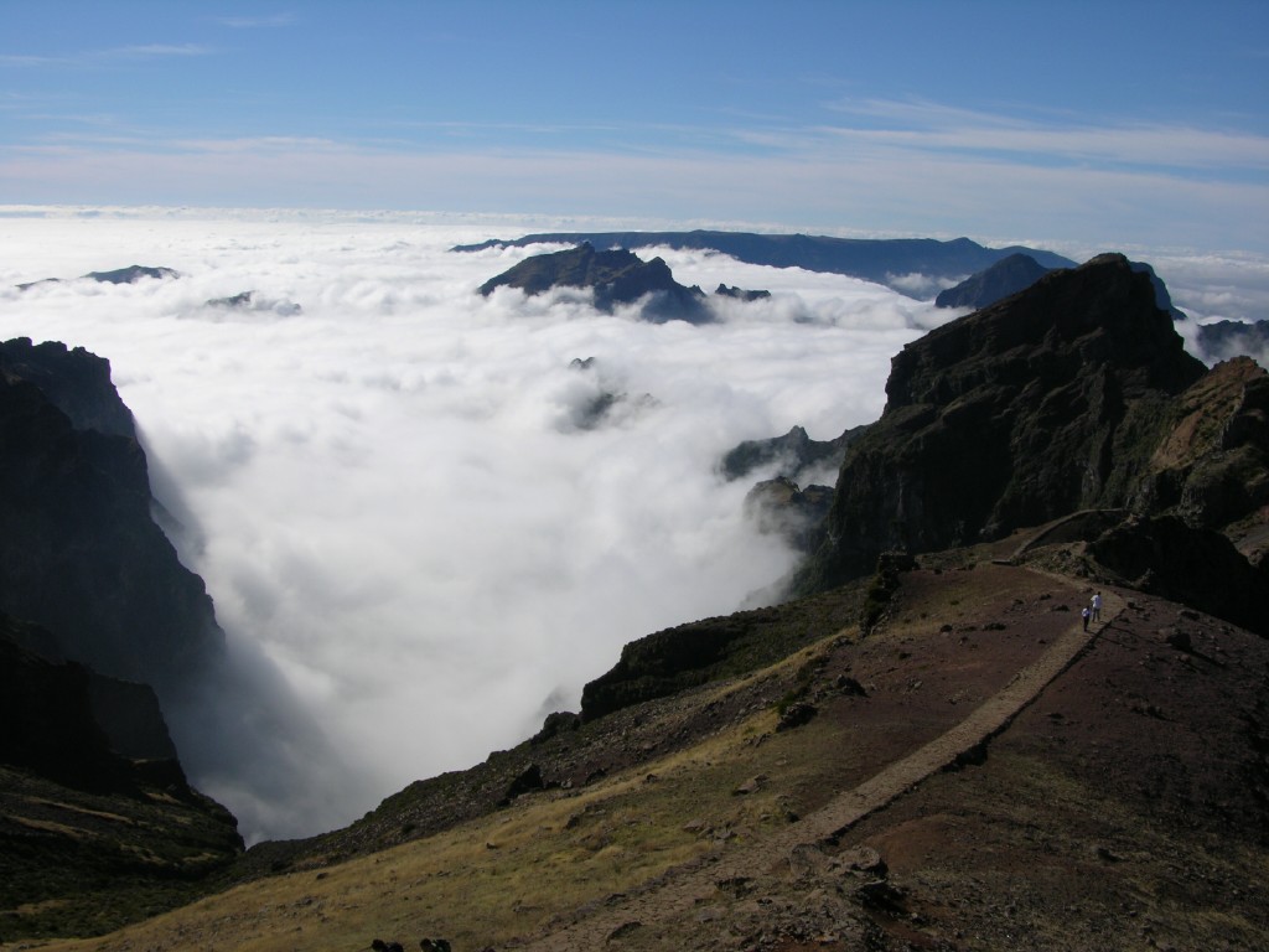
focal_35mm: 35
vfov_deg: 40.7
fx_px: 1283
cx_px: 634
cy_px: 476
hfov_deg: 52.6
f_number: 8
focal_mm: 8.9
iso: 50
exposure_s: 1/363
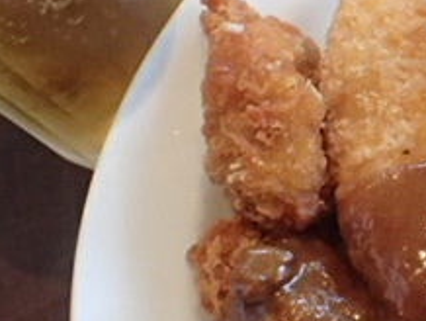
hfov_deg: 20.7
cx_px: 512
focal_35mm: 88
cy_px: 188
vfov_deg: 16.8
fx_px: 1084
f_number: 2.3
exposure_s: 1/125
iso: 800
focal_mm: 5.5
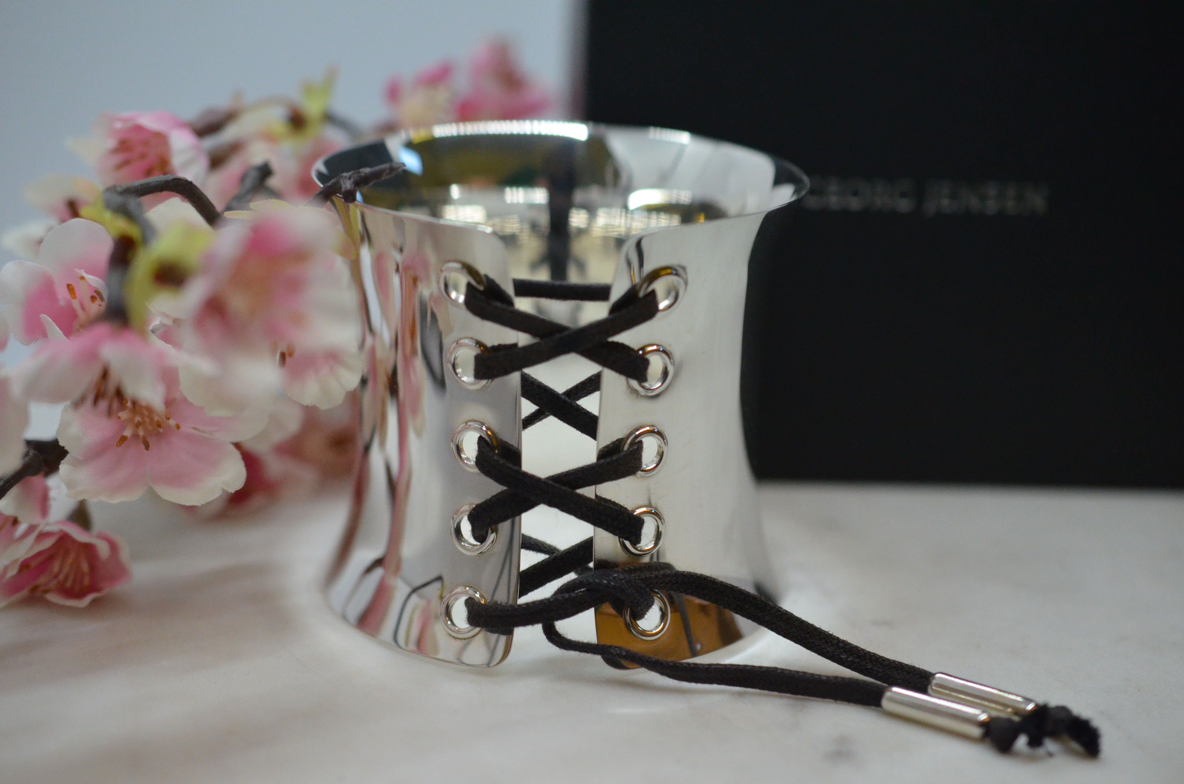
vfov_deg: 22.5
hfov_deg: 33.5
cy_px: 392
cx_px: 592
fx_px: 1969
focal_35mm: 60
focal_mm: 40
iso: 2500
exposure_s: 1/4000
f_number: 3.2
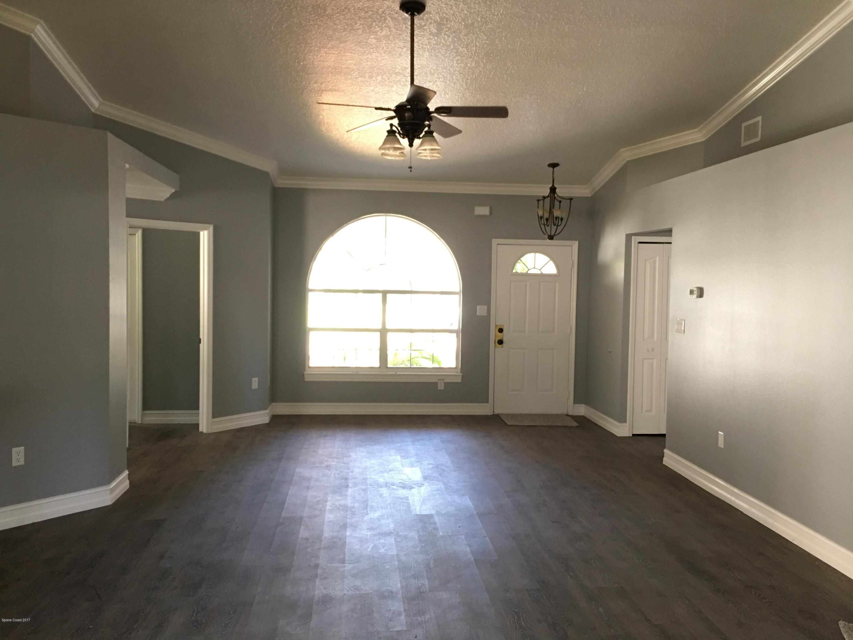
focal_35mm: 29
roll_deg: -0.9
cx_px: 426
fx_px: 715
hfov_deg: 61.7
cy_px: 320
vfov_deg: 48.2
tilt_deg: -1.6
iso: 64
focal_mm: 4.15
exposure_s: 1/15
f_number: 2.2
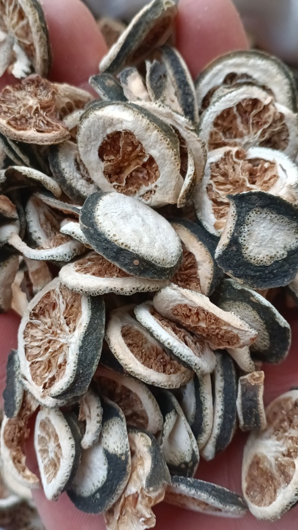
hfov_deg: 34.6
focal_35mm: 34
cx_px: 142
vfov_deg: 58.0
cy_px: 256
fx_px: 478
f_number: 1.8
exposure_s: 1/120
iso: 193
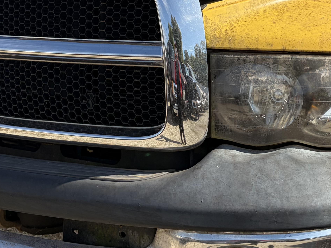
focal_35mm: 78
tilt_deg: -8.7
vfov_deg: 18.8
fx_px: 746
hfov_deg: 24.9
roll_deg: -2.7
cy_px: 69
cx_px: 225
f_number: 1.6
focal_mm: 5.96
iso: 50
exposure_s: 1/3279
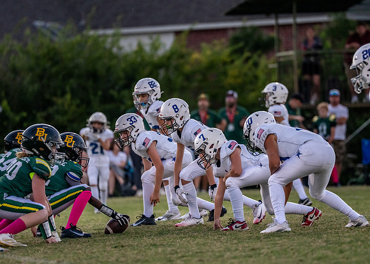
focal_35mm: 284
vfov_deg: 5.1
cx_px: 209
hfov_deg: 7.1
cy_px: 133
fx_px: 2980
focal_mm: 200
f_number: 2.8
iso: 2500
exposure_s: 1/1600
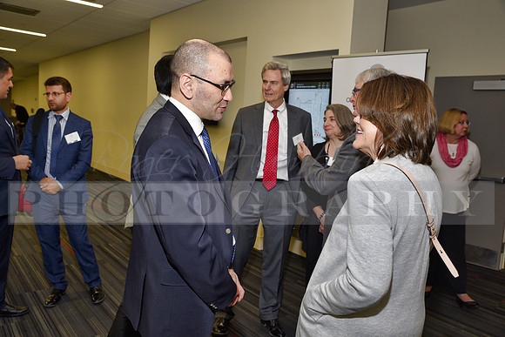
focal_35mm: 31
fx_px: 435
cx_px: 252
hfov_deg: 60.3
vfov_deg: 42.3
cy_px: 168
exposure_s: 1/60
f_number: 5
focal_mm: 31
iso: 200
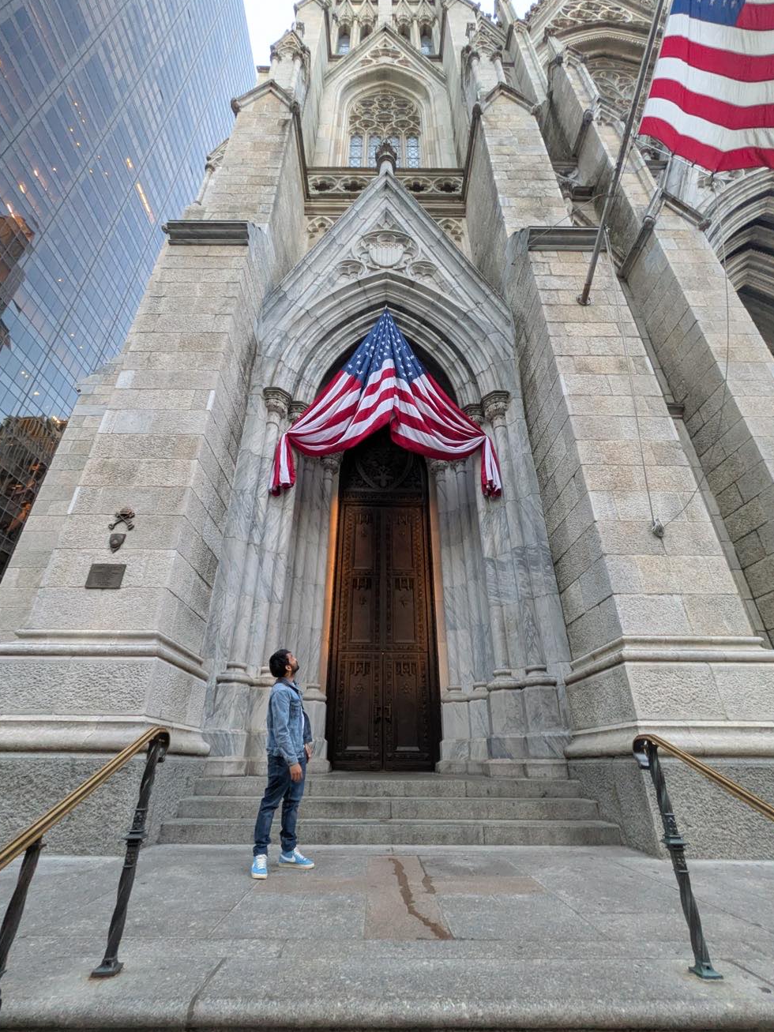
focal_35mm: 15
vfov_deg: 98.1
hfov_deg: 81.7
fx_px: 447
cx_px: 378
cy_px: 544
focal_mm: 1.83
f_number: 2.2
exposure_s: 1/120
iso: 520
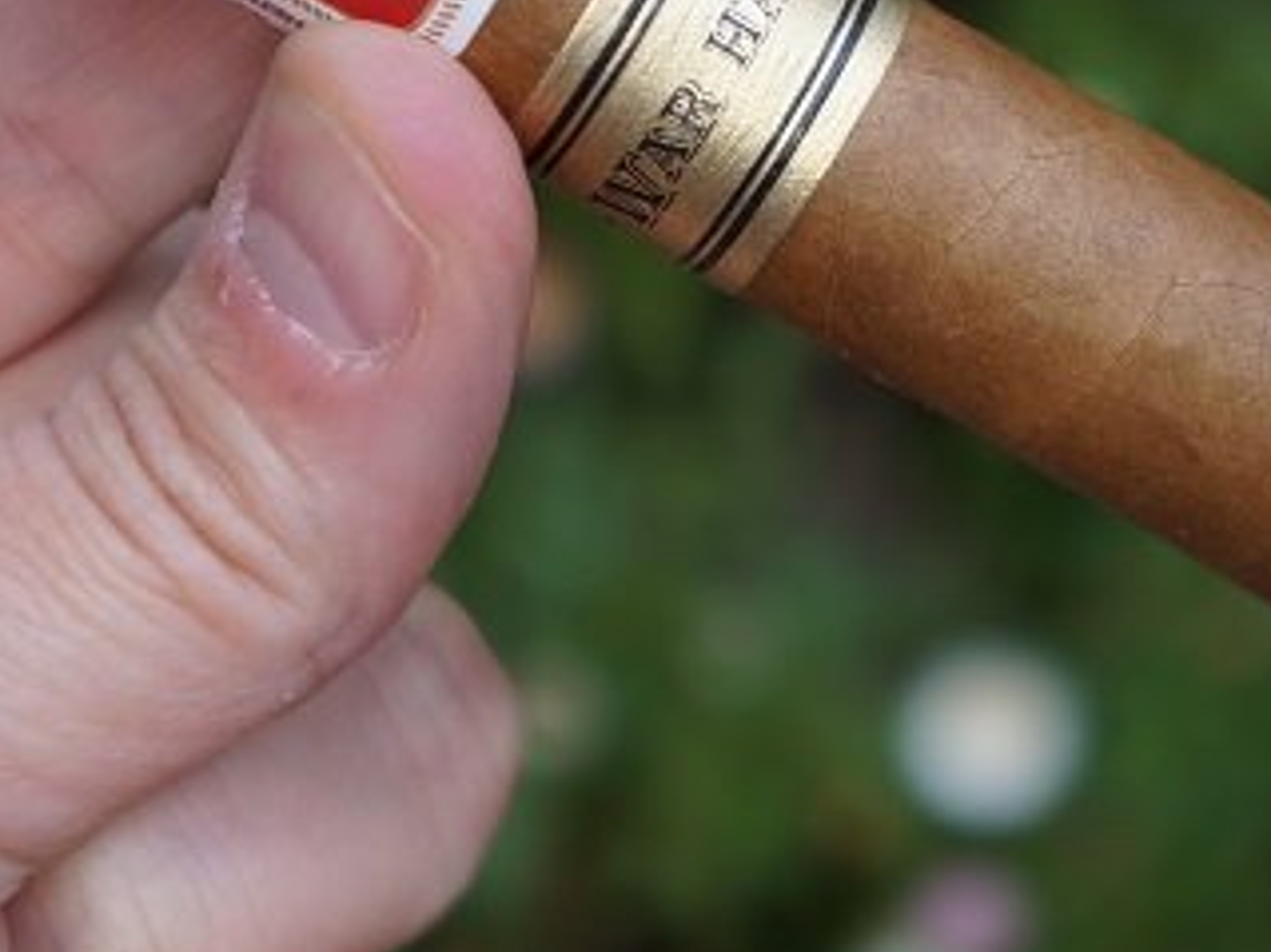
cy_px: 213
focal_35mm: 174
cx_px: 873
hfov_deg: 11.3
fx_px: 6388
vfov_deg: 8.5
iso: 100
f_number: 5.6
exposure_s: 1/125
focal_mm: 55
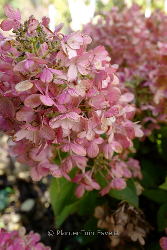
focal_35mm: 28
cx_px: 84
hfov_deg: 46.4
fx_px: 195
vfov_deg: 65.5
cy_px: 125
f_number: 8
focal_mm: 28
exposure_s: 1/60
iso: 250
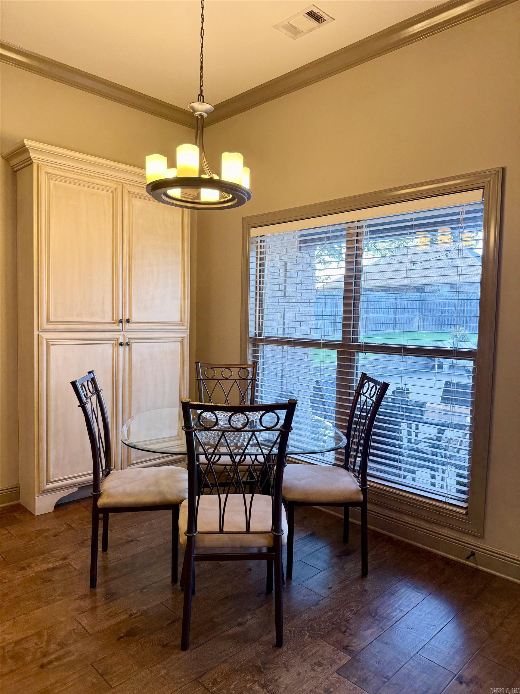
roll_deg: -1.4
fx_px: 481
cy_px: 347
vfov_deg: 71.6
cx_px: 260
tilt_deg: -3.9
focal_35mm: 24
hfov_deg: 56.8
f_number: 1.78
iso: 160
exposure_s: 1/120
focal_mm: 6.76
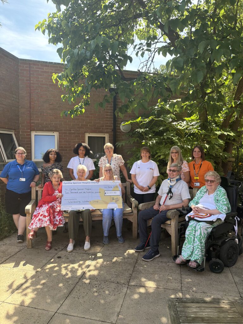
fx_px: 225
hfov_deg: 56.8
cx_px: 122
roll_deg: -1.1
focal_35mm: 24
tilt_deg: -4.1
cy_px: 162
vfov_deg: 71.6
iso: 400
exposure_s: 1/3279
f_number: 1.78
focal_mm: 6.76
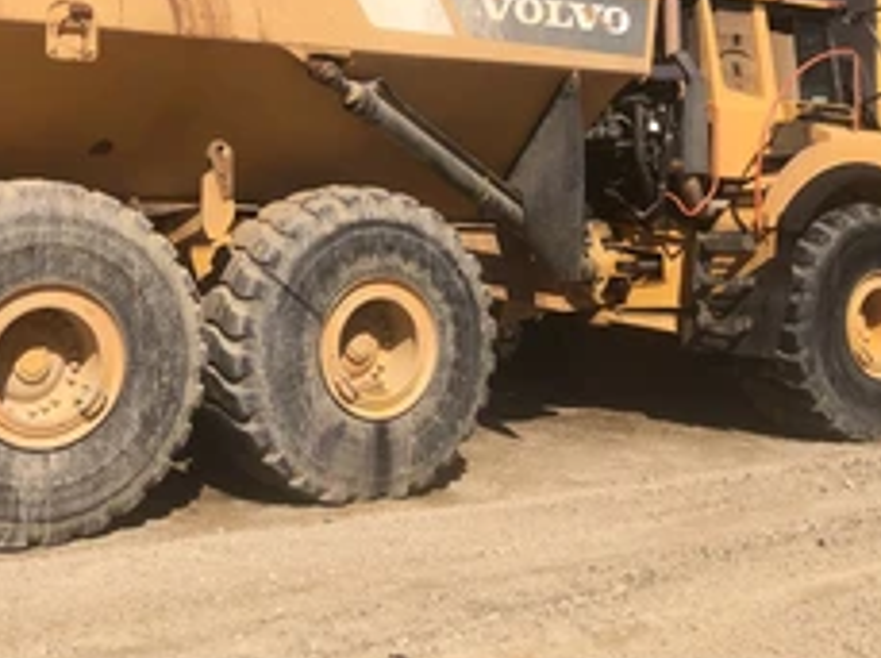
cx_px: 354
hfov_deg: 38.8
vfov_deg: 29.1
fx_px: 1245
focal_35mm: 49
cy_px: 154
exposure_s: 1/2857
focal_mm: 3.99
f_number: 1.8
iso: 20
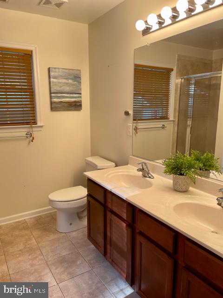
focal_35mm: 26
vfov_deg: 67.3
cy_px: 149
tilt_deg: -10.1
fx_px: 223
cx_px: 112
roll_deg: +0.4
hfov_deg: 53.1
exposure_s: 1/60
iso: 80
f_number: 1.6
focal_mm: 4.2
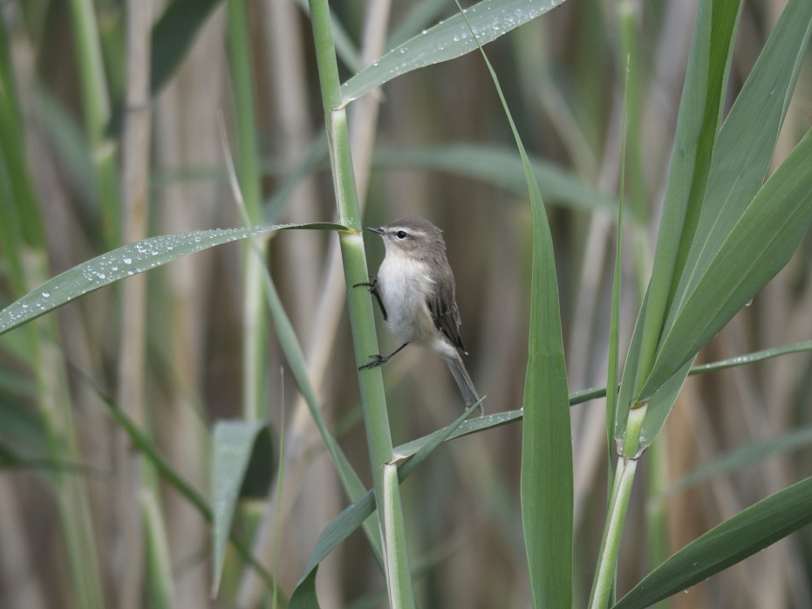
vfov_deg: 1.7
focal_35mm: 895
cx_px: 411
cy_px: 304
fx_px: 20992
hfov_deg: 2.2
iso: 900
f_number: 6.3
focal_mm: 550
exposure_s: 1/1000
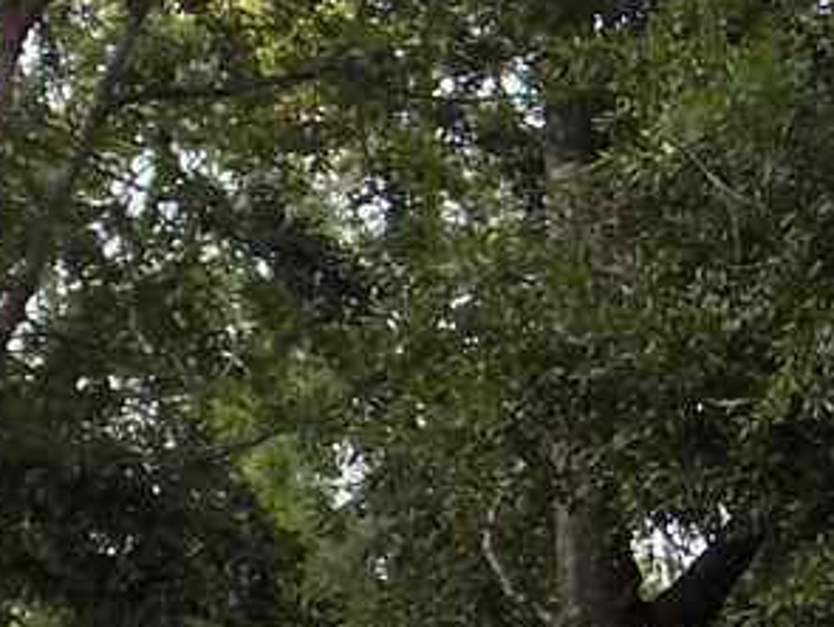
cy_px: 692
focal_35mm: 208
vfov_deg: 7.1
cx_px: 636
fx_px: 5017
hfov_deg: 9.5
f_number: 3.3
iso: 80
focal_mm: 5.3
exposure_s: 1/80
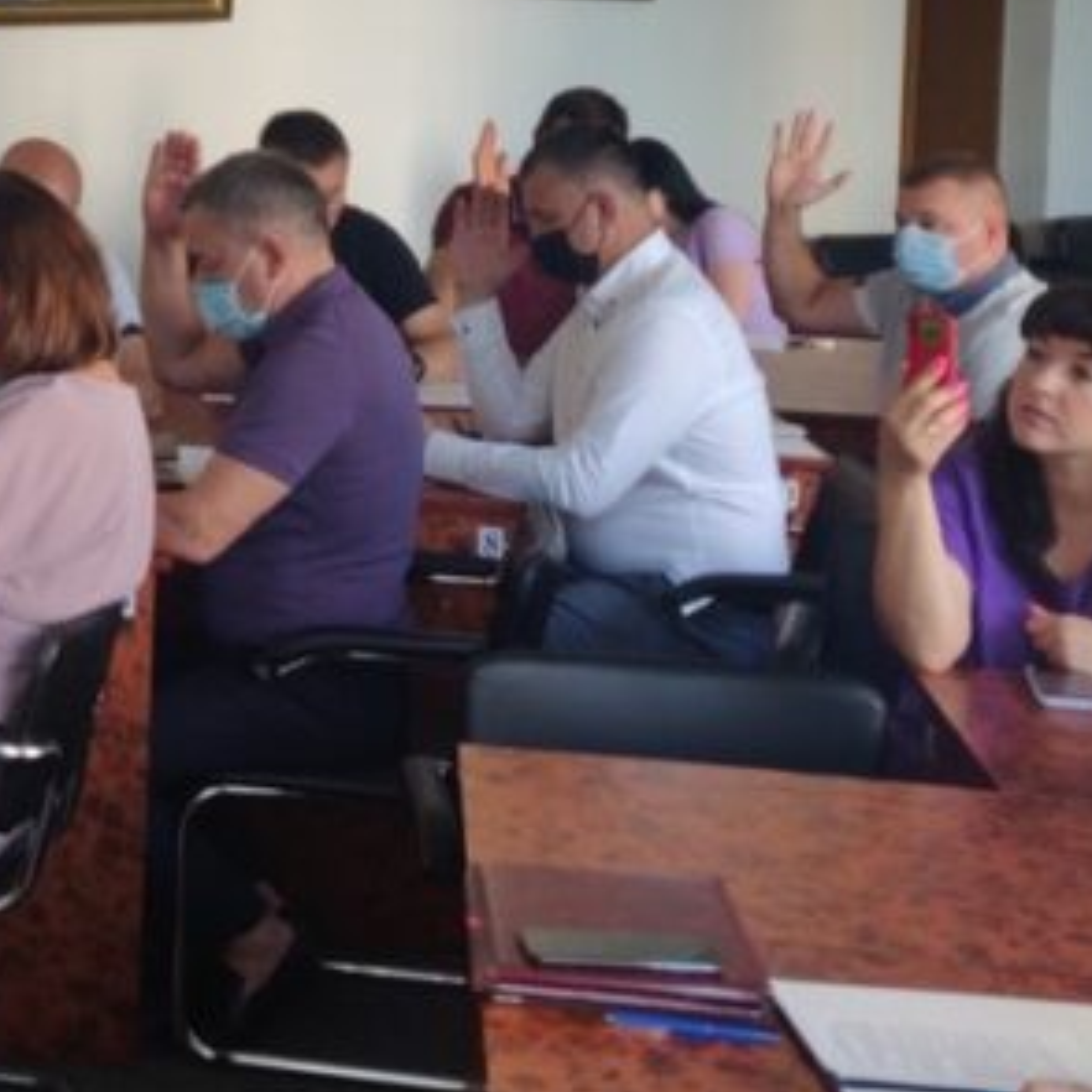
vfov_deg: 21.8
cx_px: -290
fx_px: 2748
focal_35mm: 77
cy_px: 56
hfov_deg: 20.7
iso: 320
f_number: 1.7
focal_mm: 4.25
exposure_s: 1/50
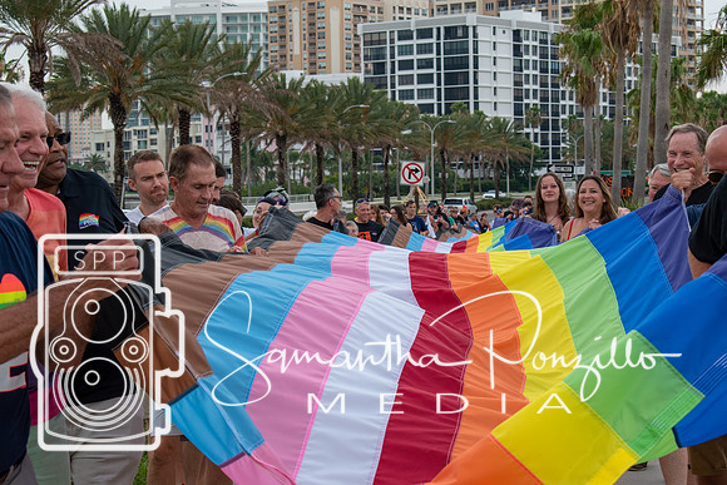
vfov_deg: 17.5
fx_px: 1575
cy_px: 242
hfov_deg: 26.0
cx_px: 364
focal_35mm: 78
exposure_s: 1/250
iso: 400
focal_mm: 52
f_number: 8
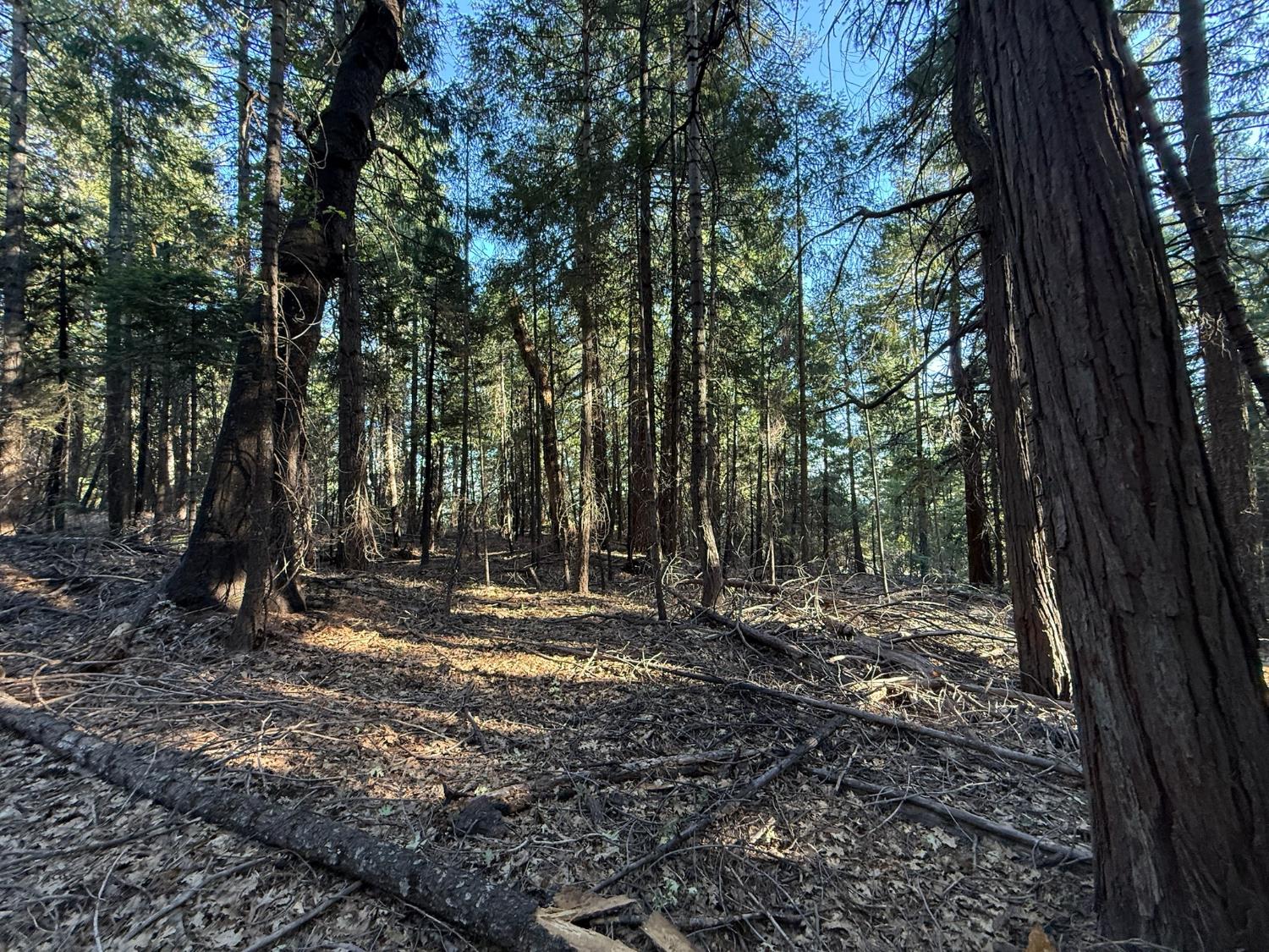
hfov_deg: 102.1
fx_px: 513
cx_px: 634
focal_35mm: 14
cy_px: 476
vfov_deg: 85.7
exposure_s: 1/99
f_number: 2.2
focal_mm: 2.22
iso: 320
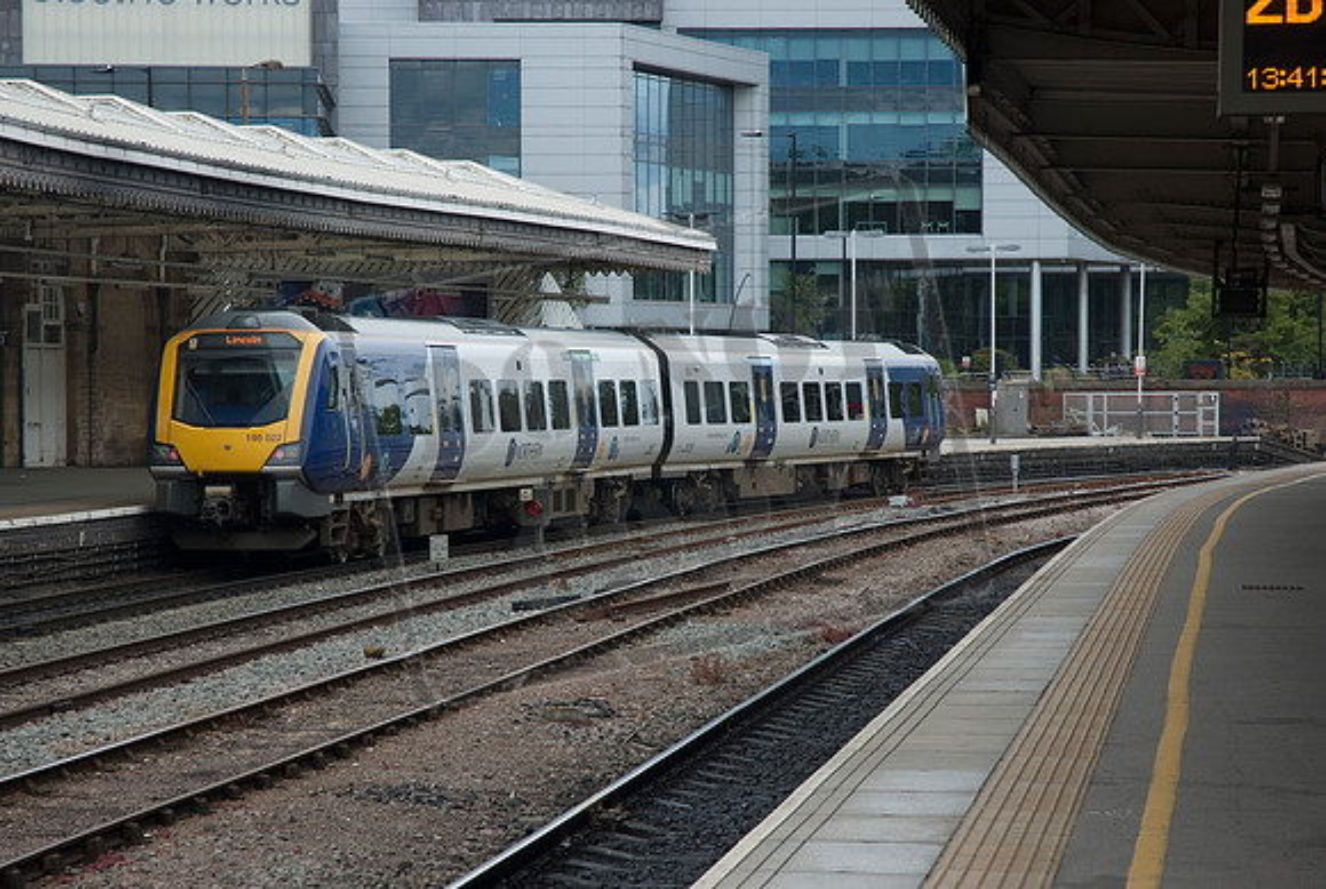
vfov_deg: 13.1
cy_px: 444
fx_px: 3874
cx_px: 663
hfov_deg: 19.4
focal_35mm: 105
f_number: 5.6
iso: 400
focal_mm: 70
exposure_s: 1/500
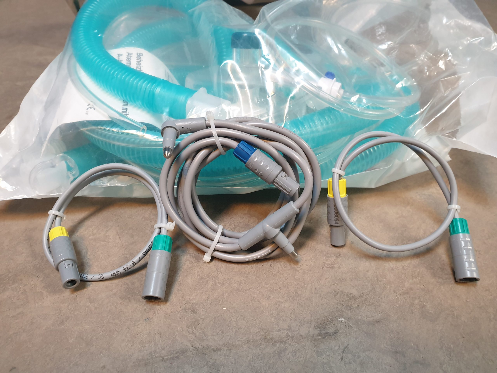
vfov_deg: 53.1
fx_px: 373
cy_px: 186
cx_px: 248
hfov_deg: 67.3
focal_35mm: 26
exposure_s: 1/50
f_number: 2.4
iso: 320
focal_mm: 4.3
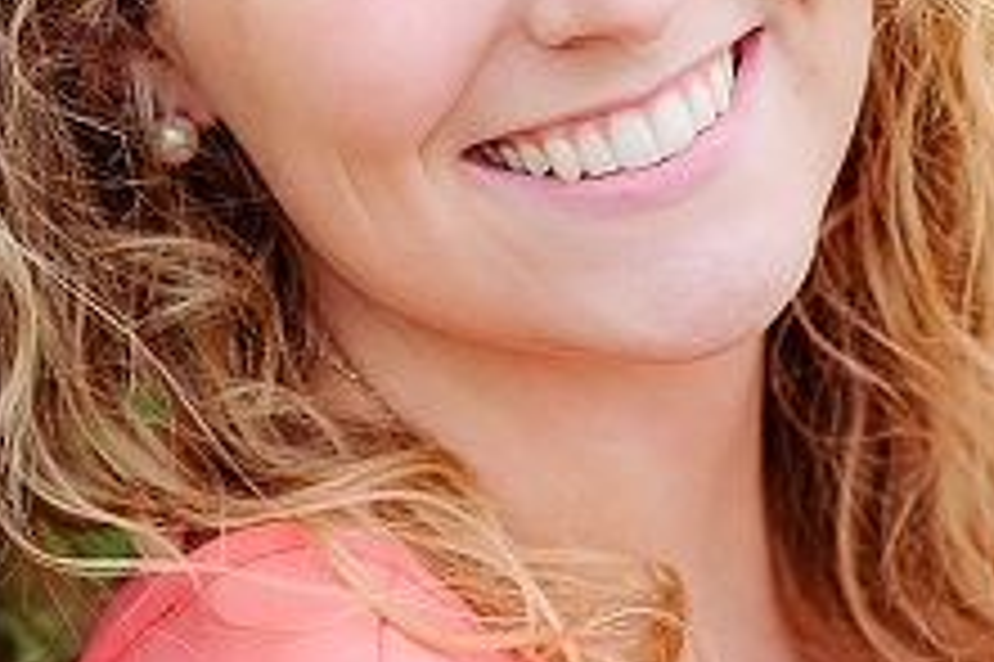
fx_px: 8167
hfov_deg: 6.9
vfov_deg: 4.6
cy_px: 331
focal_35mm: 296
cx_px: 45
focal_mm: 85
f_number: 3.2
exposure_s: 1/400
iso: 200
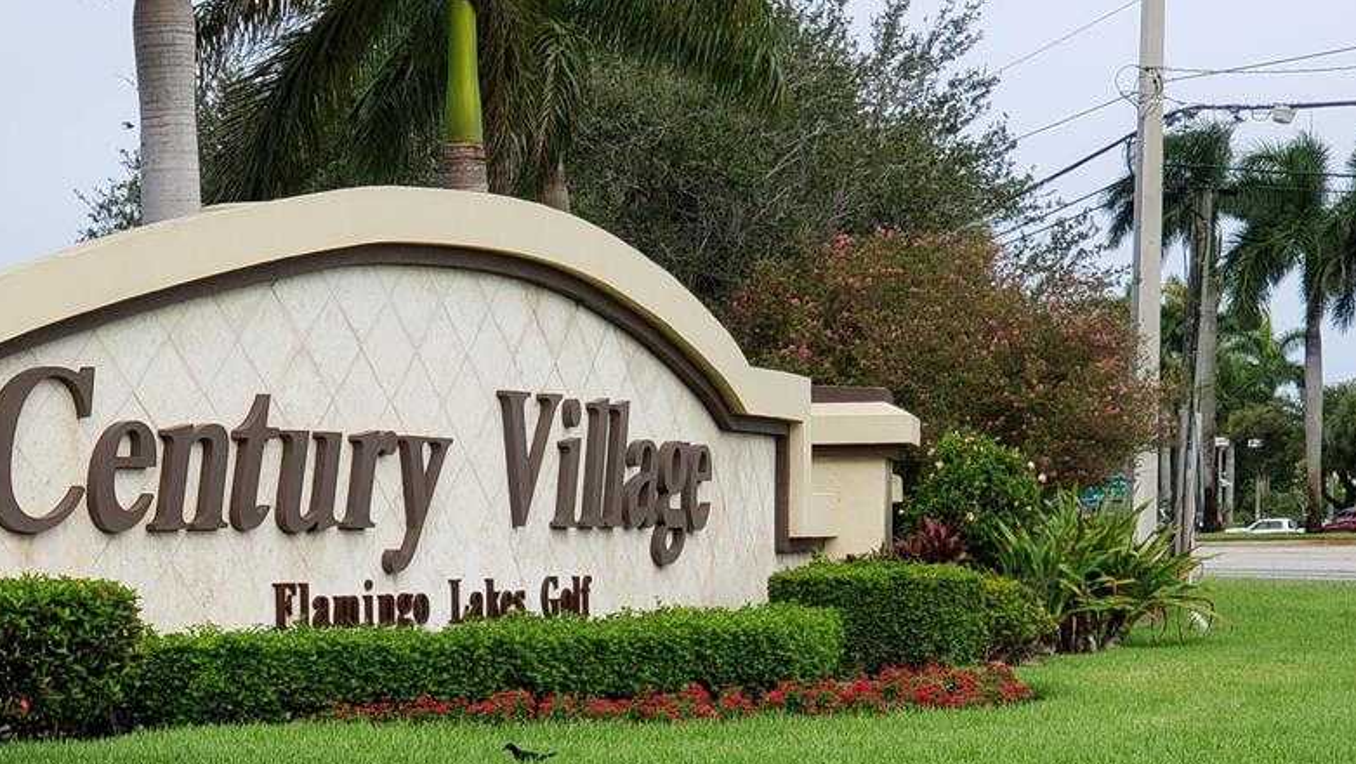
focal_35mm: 116
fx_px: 4172
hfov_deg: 18.4
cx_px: 354
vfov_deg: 10.4
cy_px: 733
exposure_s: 1/401
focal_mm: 6
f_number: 2.4
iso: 32
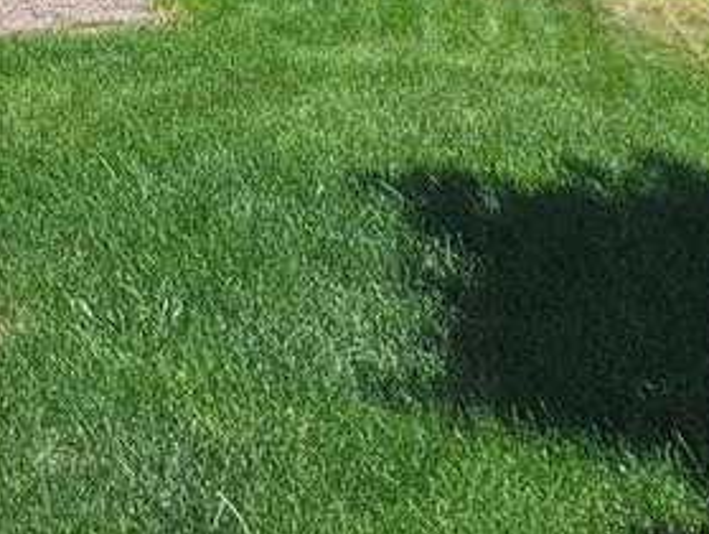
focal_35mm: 67
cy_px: -366
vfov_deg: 18.3
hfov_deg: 23.8
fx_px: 1374
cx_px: -310
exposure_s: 1/2937
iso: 50
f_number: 2.2
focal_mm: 2.2
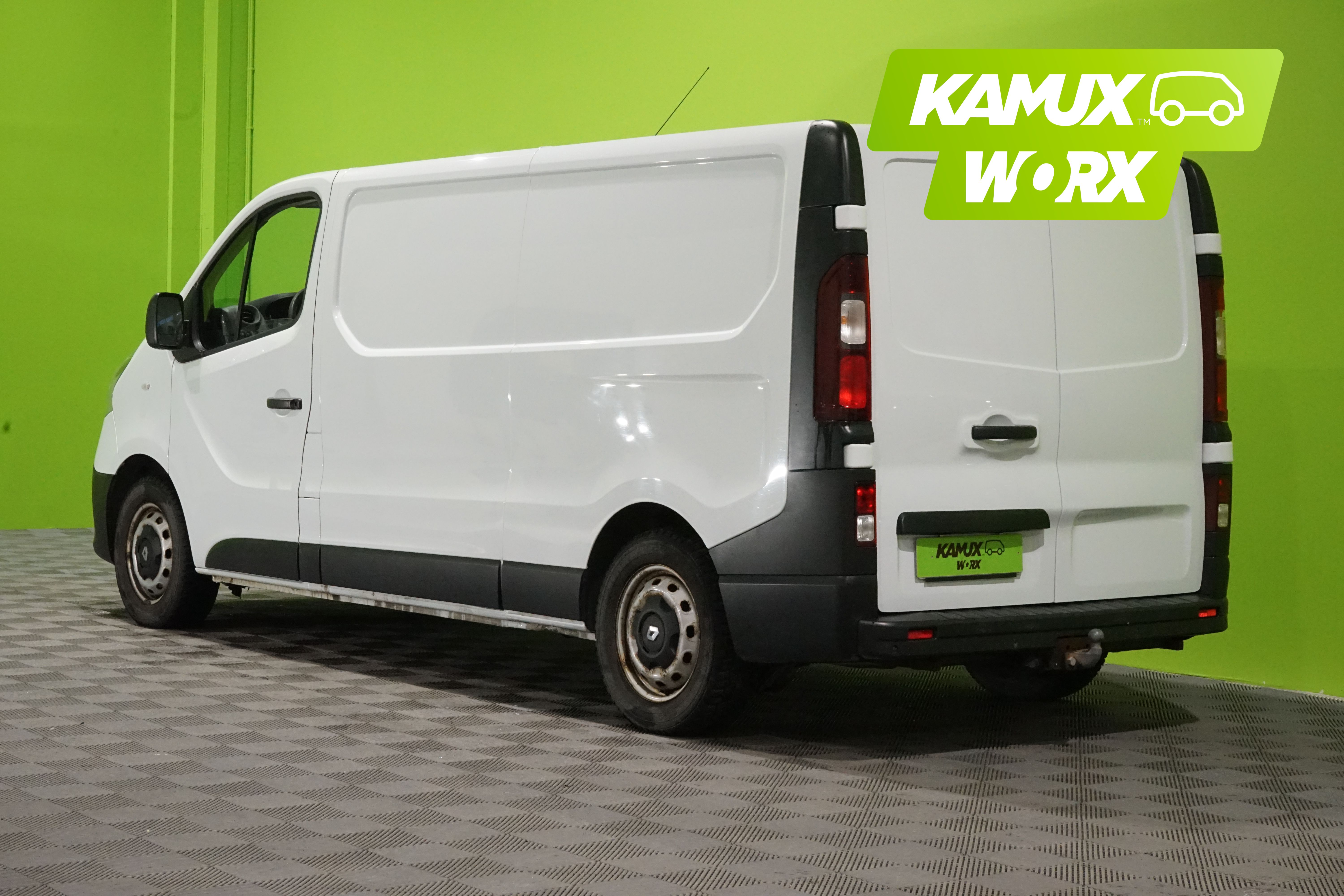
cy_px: 448
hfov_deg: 31.4
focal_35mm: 64
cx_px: 672
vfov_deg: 21.2
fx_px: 2389
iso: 6400
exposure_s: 1/60
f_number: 14
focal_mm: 64
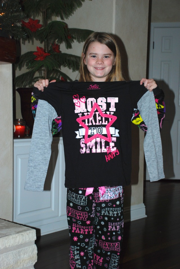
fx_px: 449
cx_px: 90
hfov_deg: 22.7
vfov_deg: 33.4
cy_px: 134
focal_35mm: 60
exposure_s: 1/60
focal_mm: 40
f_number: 4.5
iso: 200
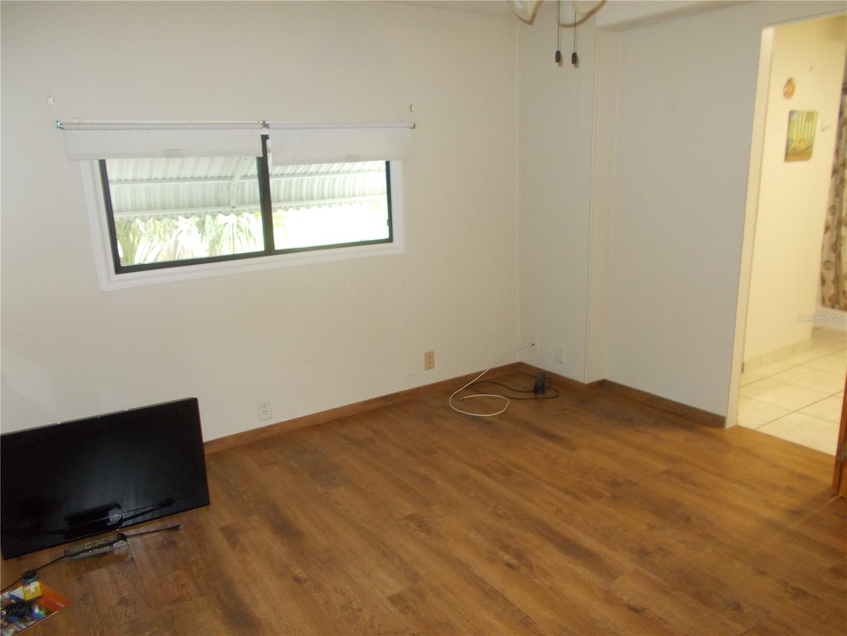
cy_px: 318
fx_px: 636
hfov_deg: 67.3
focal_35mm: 26
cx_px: 424
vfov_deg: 53.1
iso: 200
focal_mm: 4.6
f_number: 3.2
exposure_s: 1/25
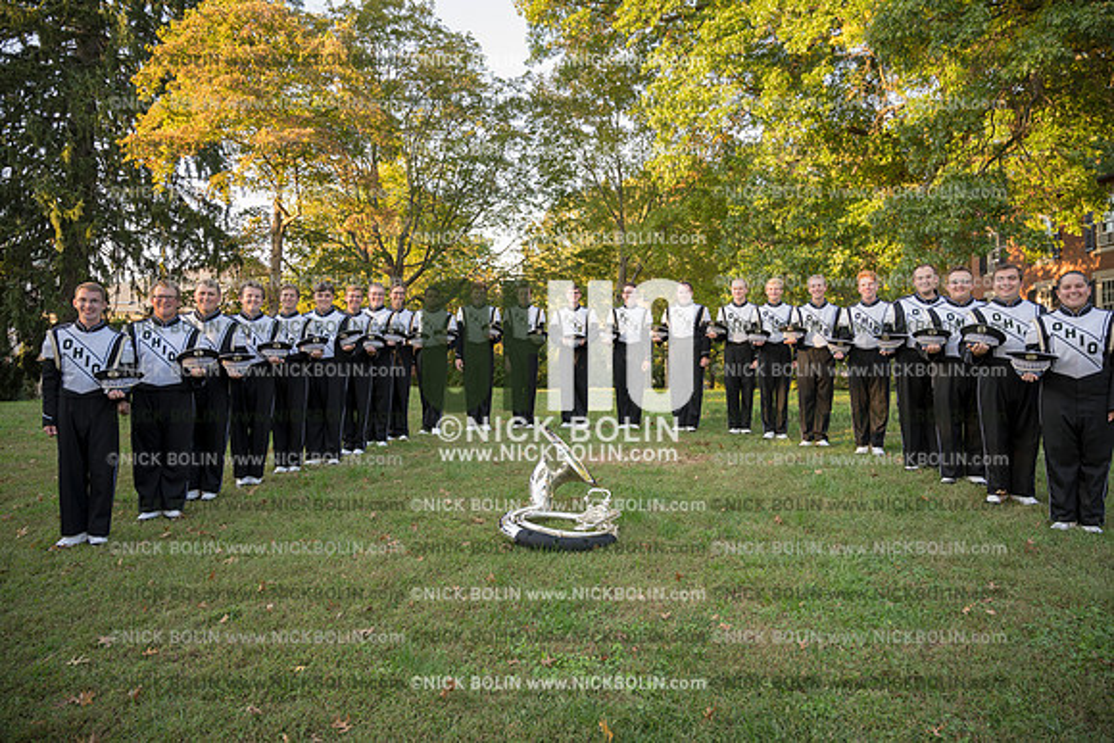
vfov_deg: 51.3
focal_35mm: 25
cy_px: 372
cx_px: 557
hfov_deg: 71.5
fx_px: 774
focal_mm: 25
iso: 125
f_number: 4
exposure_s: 1/80
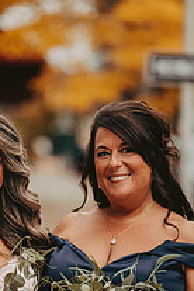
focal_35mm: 358
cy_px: 277
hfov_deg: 3.8
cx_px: 44
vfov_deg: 5.7
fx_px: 2894
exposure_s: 1/2500
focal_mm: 165
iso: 1250
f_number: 3.2
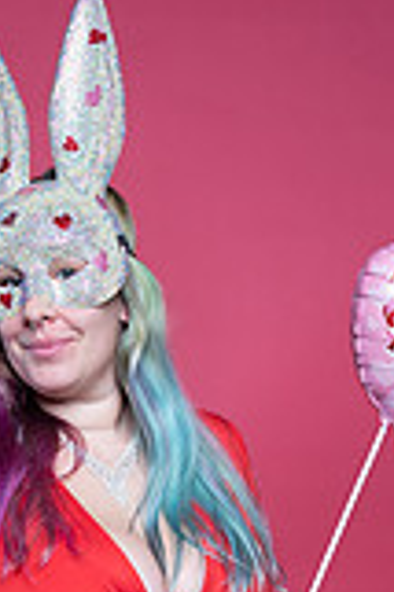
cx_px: 48
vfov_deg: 19.1
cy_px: 794
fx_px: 1612
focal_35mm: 98
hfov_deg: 13.8
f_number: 8
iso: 100
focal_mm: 35
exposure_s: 1/160
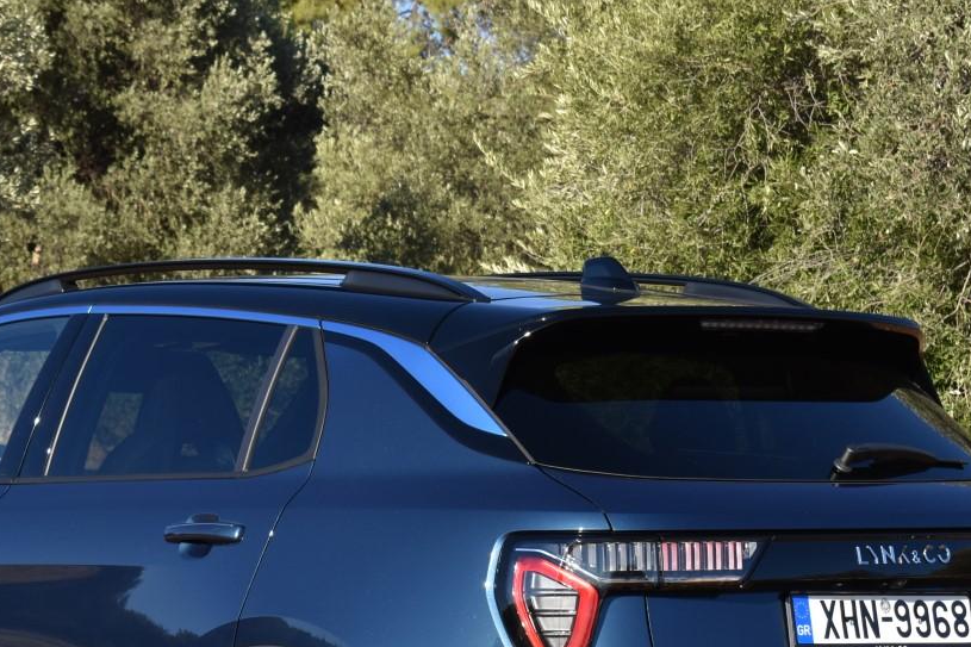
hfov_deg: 12.5
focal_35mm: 164
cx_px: 347
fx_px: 4422
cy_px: 585
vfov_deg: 8.3
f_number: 9
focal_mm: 55
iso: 200
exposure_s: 1/320
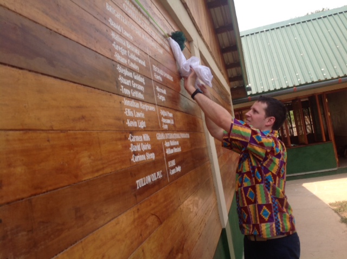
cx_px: 174
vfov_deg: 40.6
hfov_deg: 52.7
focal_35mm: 35
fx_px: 350
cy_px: 130
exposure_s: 1/657
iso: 50
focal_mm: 4.28
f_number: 2.4
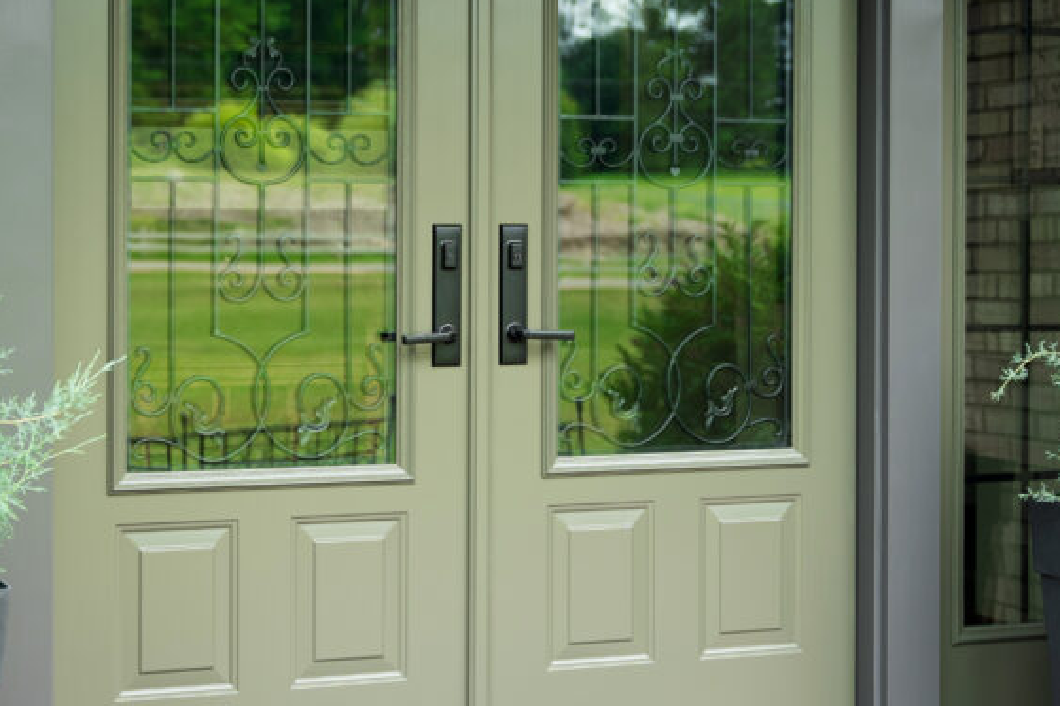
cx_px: 392
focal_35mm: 76
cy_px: 262
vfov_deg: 17.8
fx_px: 2251
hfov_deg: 26.4
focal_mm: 41.8
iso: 200
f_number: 2.8
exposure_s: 1/250
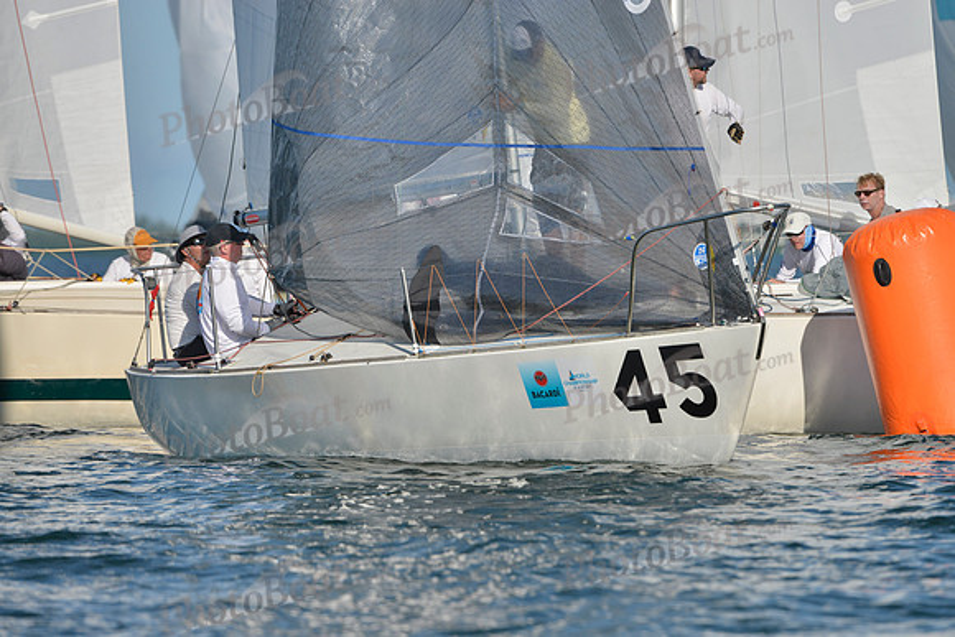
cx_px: 478
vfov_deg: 3.4
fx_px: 10613
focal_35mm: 400
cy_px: 318
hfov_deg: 5.2
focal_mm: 400
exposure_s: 1/1000
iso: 200
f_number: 8
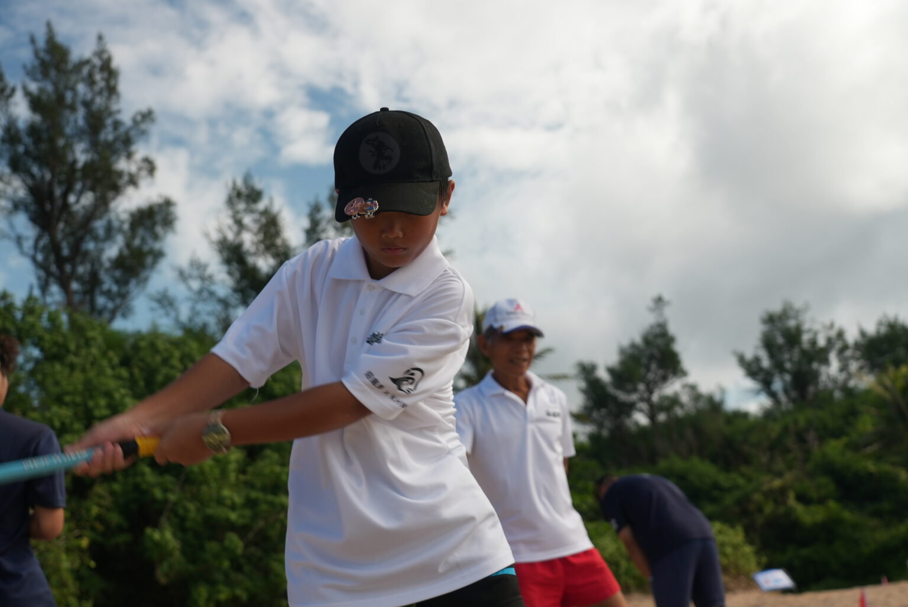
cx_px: 454
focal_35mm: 44
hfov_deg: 44.5
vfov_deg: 30.6
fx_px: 1110
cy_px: 304
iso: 80
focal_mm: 44
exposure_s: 1/80
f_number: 4.5
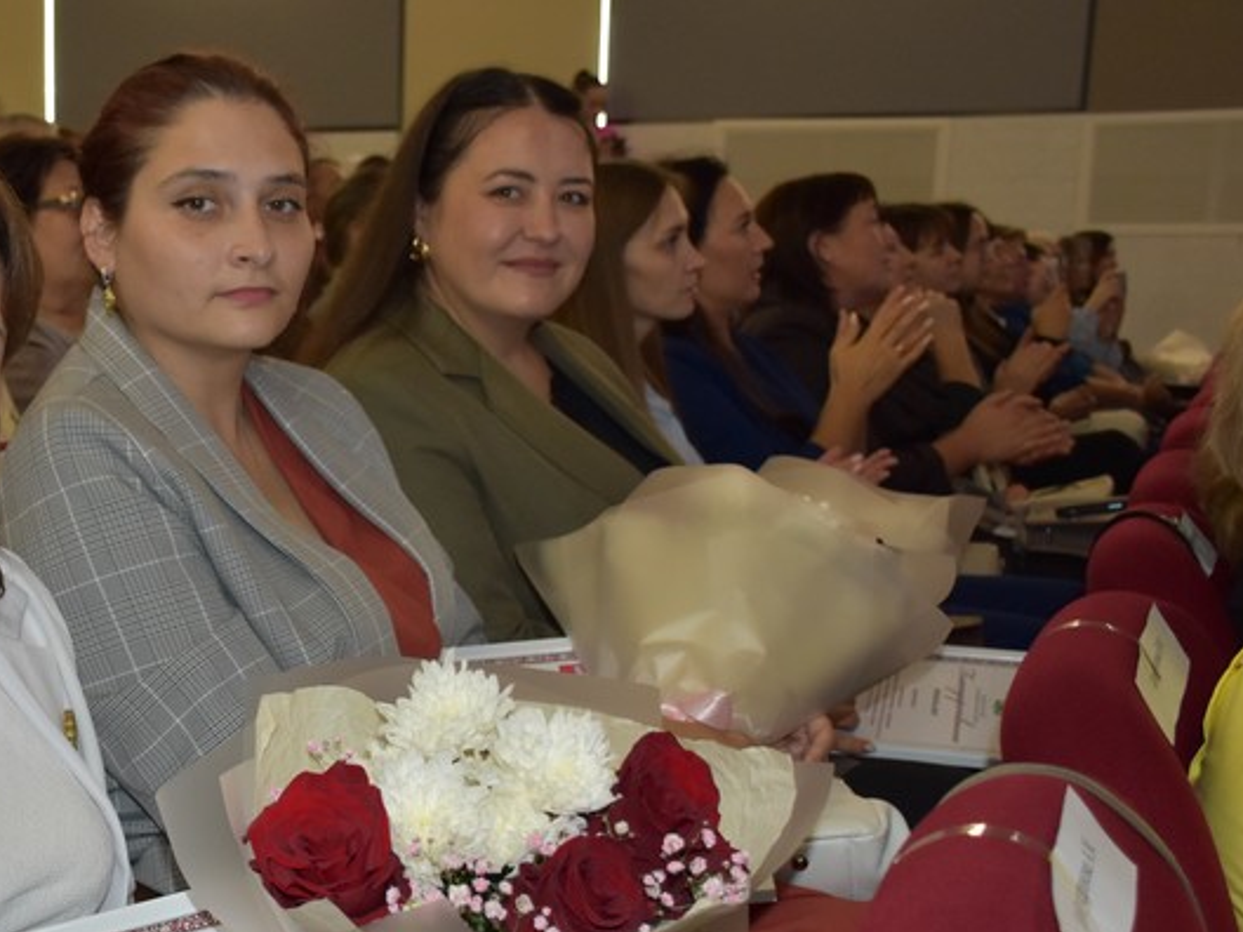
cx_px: 237
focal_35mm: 54
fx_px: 1939
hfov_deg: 34.4
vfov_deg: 26.9
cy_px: 628
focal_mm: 22
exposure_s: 1/125
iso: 900
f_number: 3.5
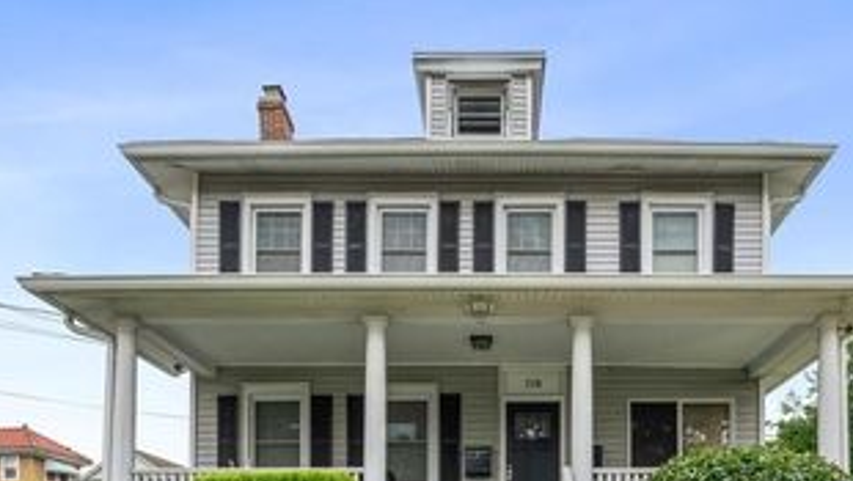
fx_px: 611
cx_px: 460
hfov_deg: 69.7
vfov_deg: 41.6
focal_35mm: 27
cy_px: 367
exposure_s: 1/60
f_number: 9
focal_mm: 16
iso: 200
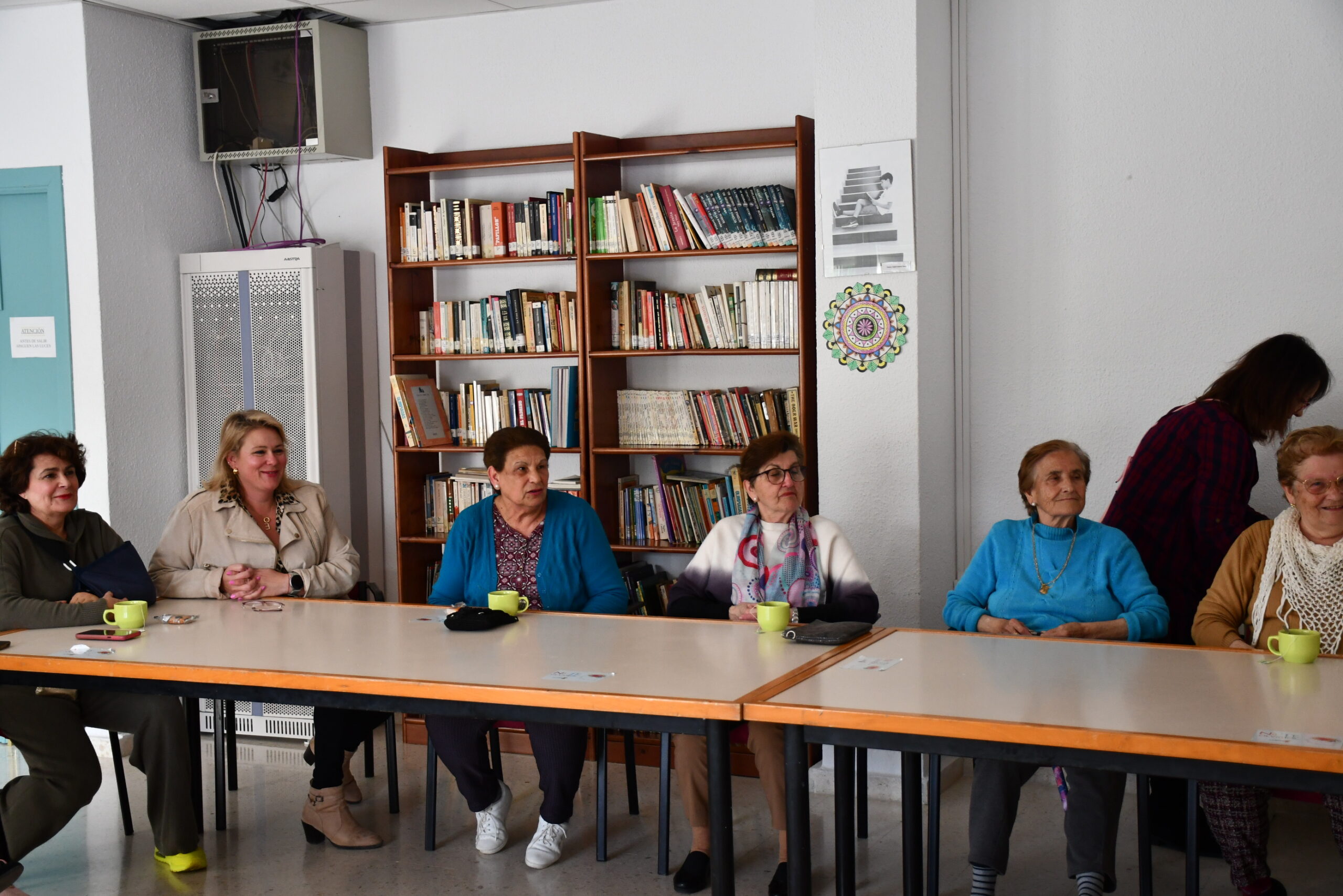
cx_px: 672
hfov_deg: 41.1
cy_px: 448
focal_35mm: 48
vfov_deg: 28.1
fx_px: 1791
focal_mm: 32
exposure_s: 1/125
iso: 1100
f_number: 4
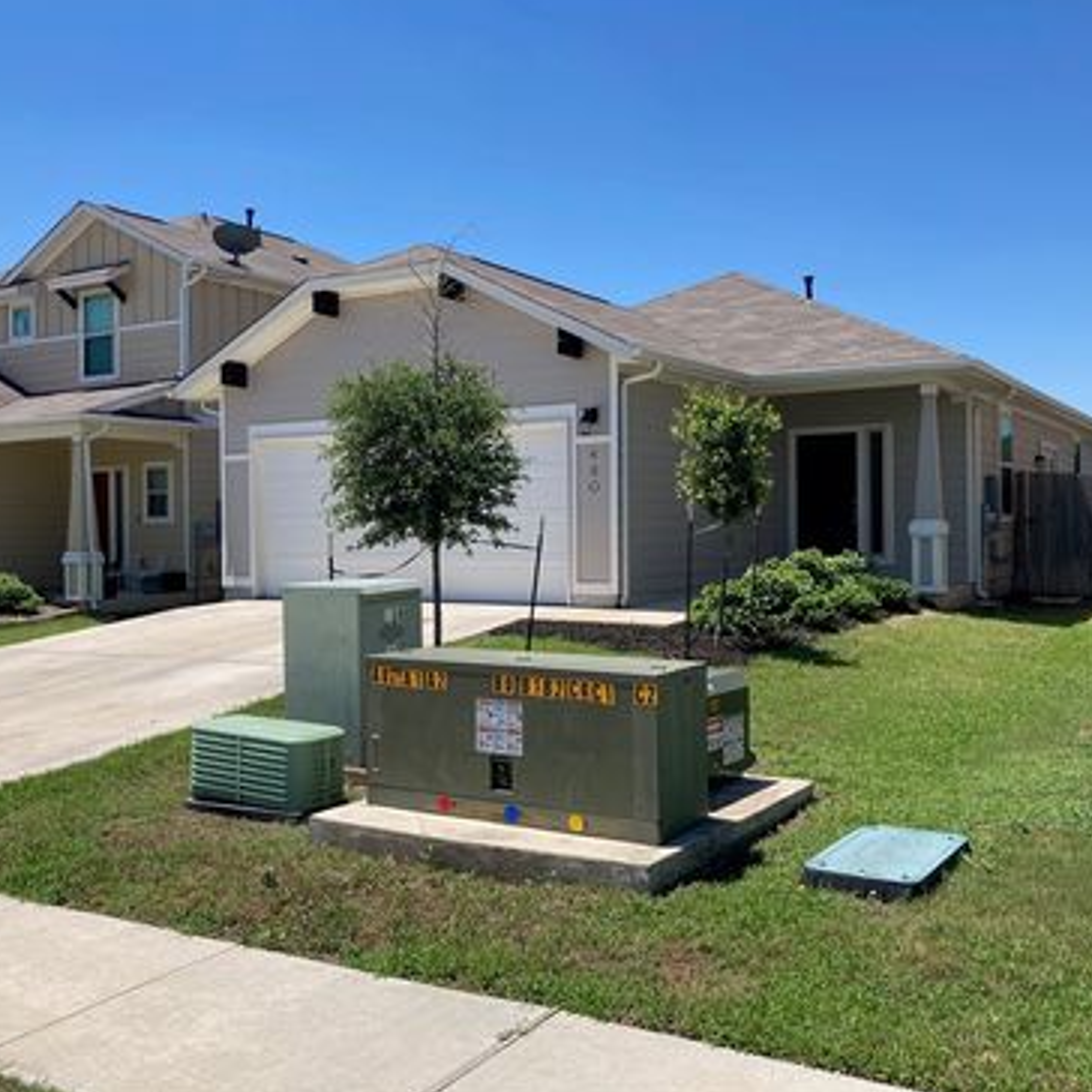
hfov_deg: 48.4
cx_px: 534
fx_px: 1213
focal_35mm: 34
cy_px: 538
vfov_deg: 48.4
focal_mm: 3.99
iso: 20
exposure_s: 1/2088
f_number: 1.8
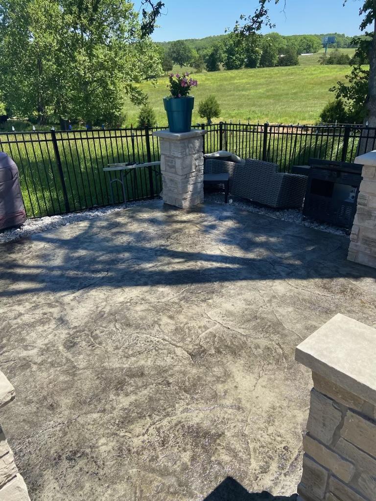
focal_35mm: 26
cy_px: 250
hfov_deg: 53.1
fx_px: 377
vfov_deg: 67.3
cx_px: 188
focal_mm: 4.25
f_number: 1.8
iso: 32
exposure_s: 1/1412
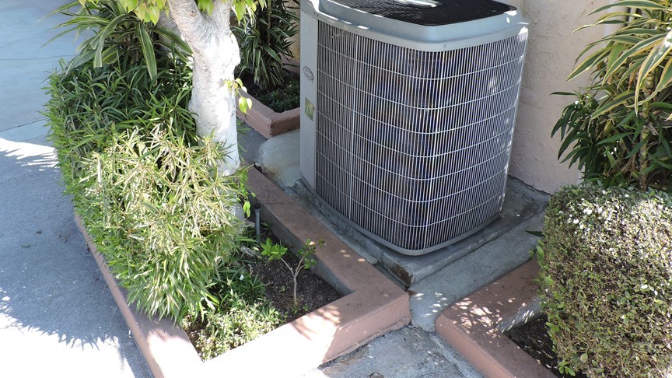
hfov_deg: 62.6
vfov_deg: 36.7
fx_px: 552
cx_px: 317
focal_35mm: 31
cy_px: 88
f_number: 3
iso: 100
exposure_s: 1/200
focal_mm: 4.3
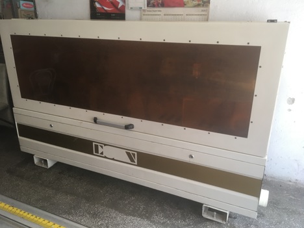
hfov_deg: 61.7
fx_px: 255
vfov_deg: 48.2
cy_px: 114
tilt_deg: -21.6
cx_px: 152
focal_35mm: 29
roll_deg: -0.2
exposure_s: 1/33
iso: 40
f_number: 2.2
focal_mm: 4.15
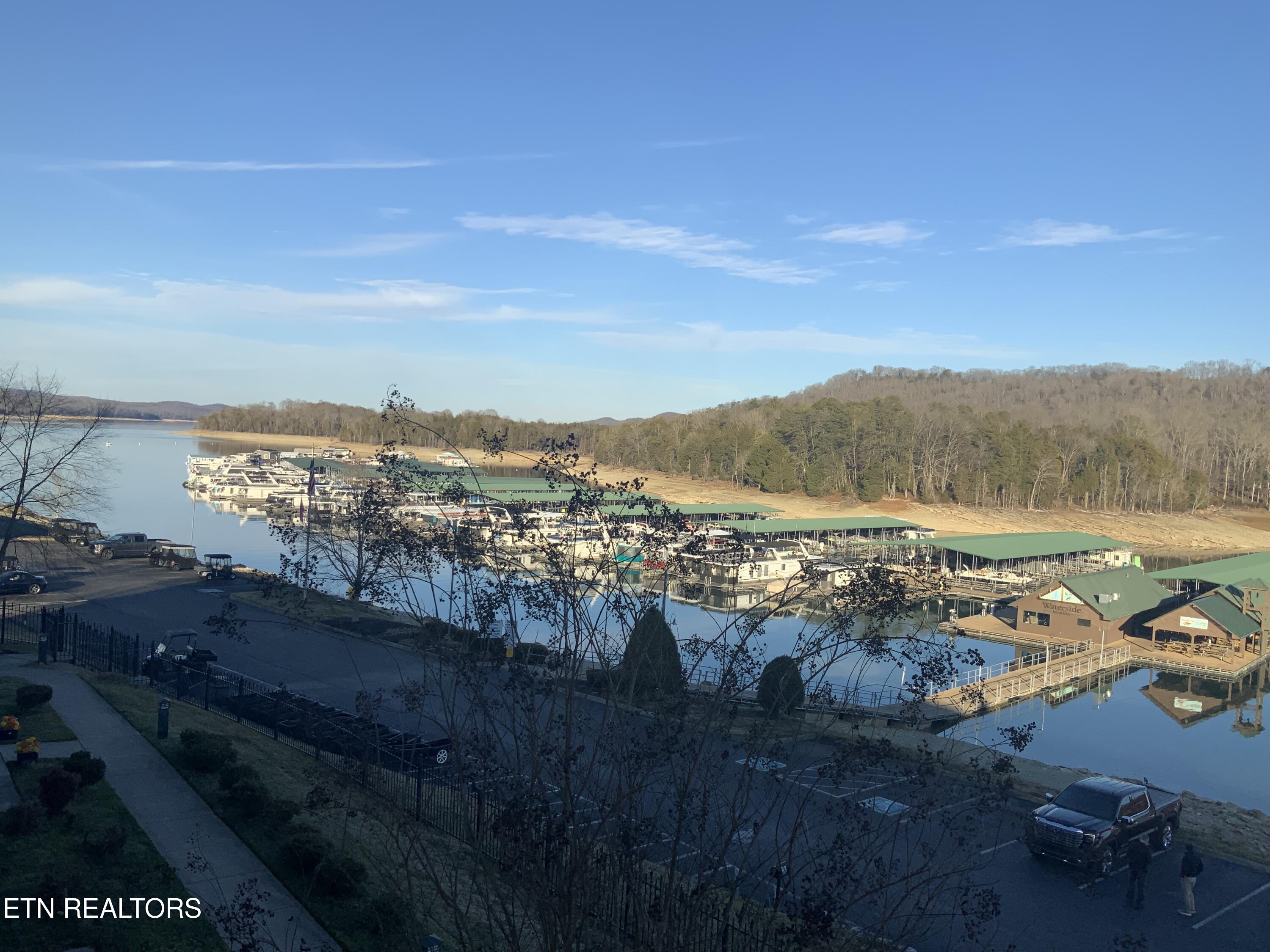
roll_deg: -2.3
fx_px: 1064
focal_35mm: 29
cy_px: 476
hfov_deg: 61.7
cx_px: 635
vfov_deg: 48.2
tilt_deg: -0.2
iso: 16
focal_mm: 3
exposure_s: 1/1786
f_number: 1.8
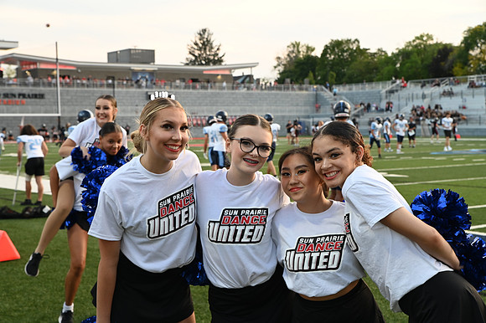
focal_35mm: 62
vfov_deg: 21.9
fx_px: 836
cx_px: 243
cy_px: 162
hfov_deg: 32.4
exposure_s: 1/125
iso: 800
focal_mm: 62
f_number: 6.3
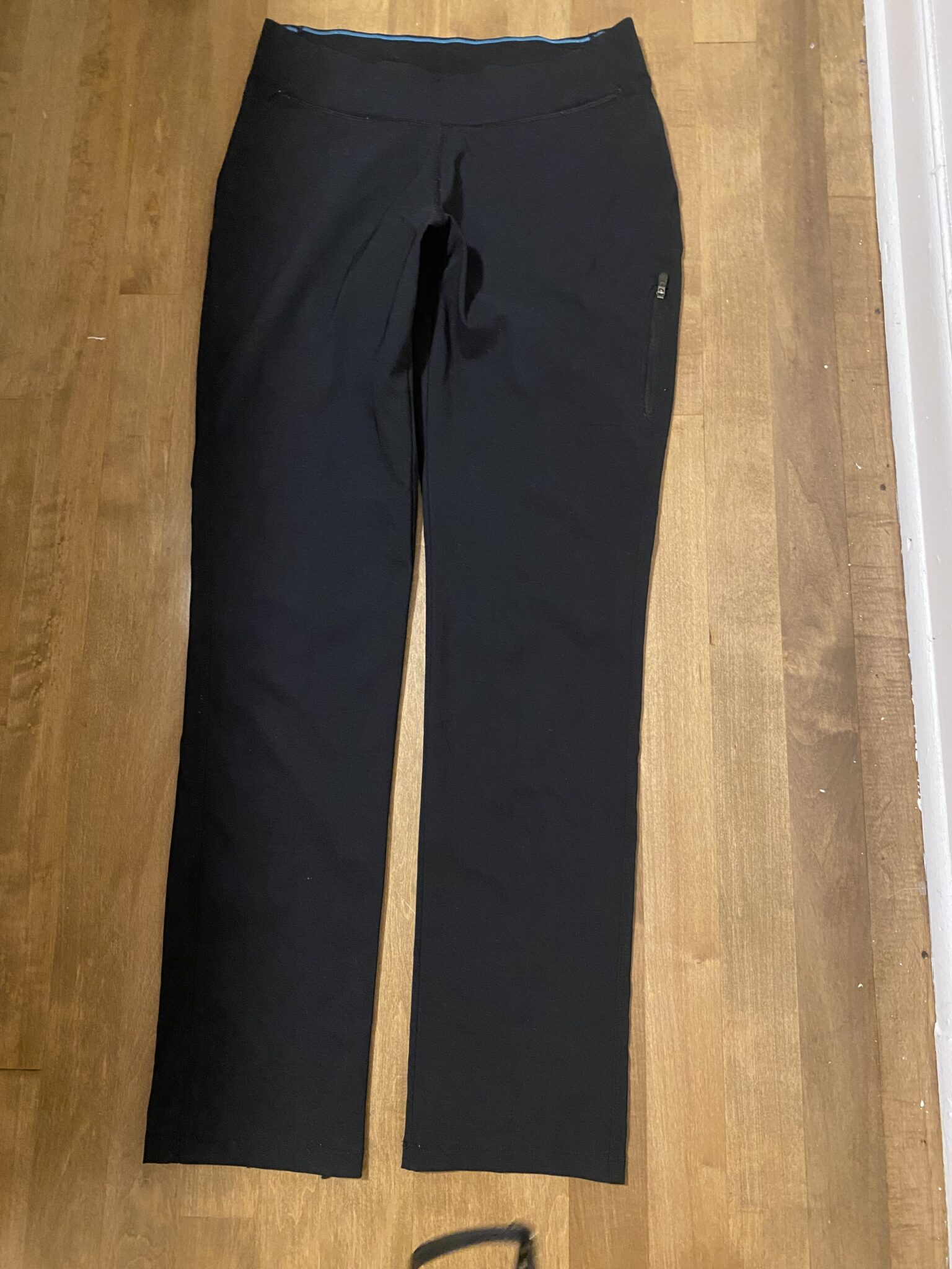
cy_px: 634
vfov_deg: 67.3
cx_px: 476
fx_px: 953
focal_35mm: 26
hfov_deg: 53.1
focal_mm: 4.25
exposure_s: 1/30
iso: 800
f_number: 1.8
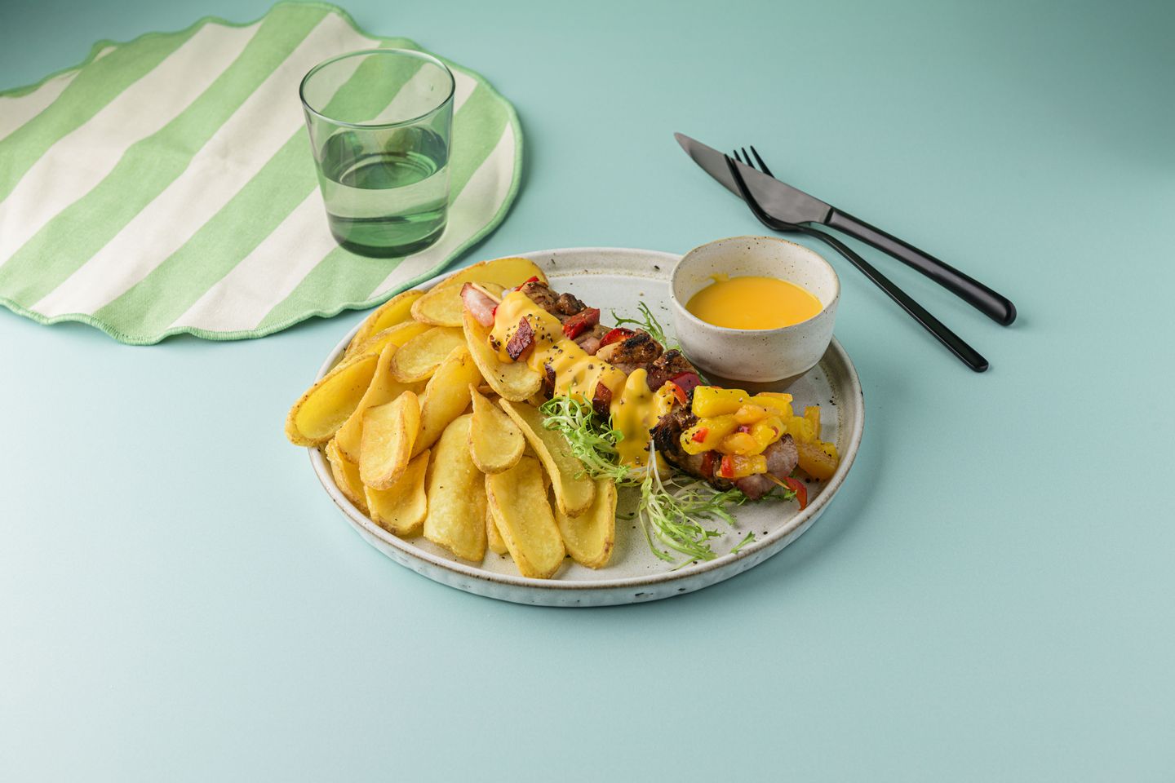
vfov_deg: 19.5
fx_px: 2285
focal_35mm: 70
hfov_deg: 28.8
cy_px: 392
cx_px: 588
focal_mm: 70
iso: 64
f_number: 10
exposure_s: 1/100
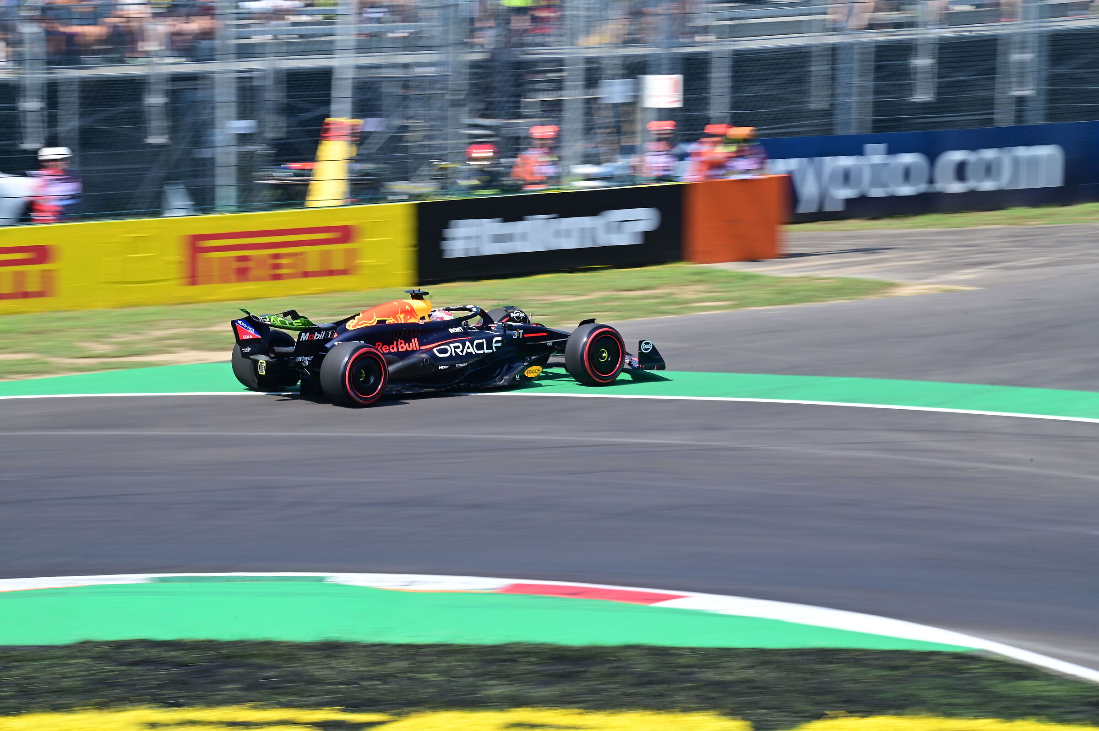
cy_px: 366
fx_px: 7627
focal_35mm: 250
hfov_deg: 8.2
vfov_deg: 5.5
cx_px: 550
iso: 400
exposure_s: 1/100
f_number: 22
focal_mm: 250
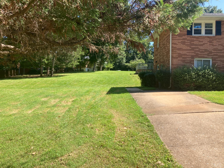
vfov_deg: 49.7
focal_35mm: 28
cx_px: 112
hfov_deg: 63.4
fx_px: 181
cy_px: 84
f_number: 1.8
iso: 20
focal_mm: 3.99
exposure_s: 1/827
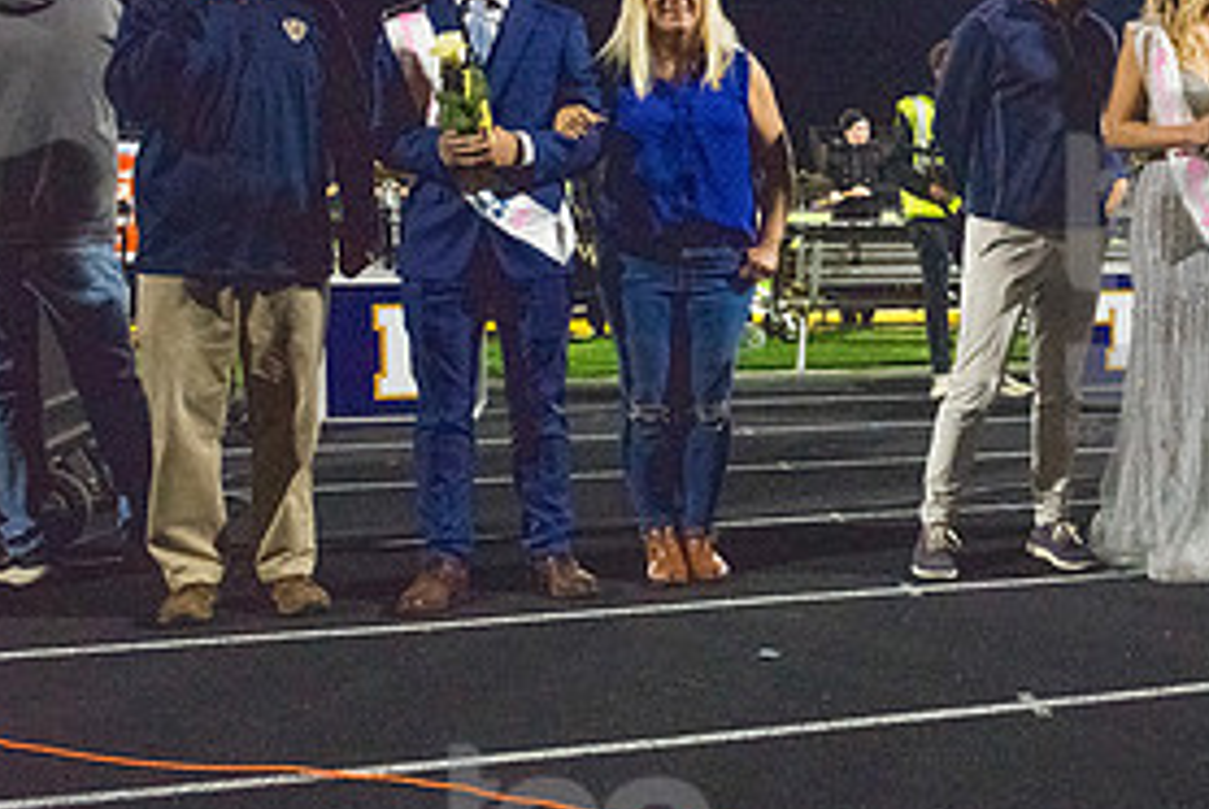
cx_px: 1200
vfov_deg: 26.9
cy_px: 289
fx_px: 1681
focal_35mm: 50
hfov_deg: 35.8
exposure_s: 1/500
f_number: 5
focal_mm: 24
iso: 8000
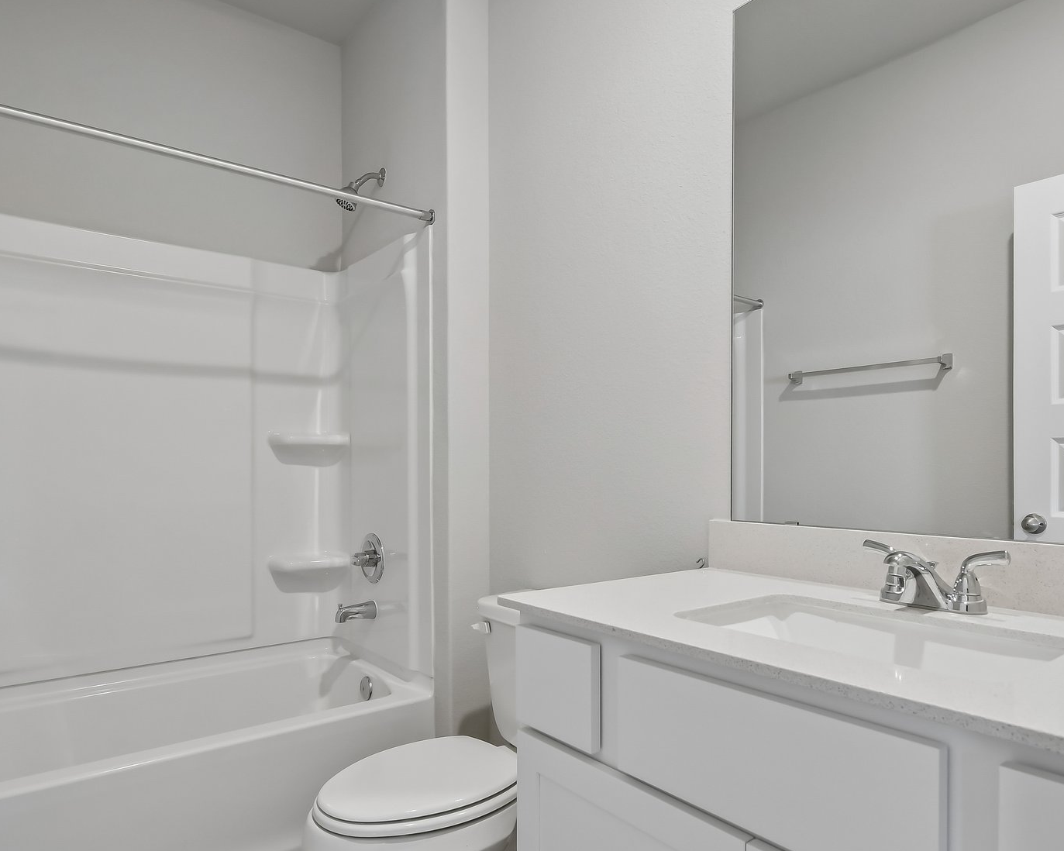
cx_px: 541
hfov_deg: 77.6
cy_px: 458
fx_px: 661
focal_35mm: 21
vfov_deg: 65.4
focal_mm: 10
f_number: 8
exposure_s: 1/13
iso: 400
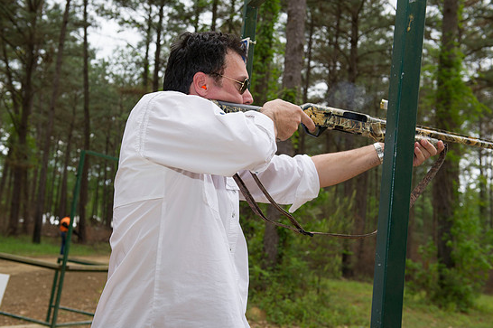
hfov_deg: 38.9
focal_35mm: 51
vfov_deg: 26.4
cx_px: 237
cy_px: 165
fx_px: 698
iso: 200
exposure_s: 1/250
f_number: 5.6
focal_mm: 48
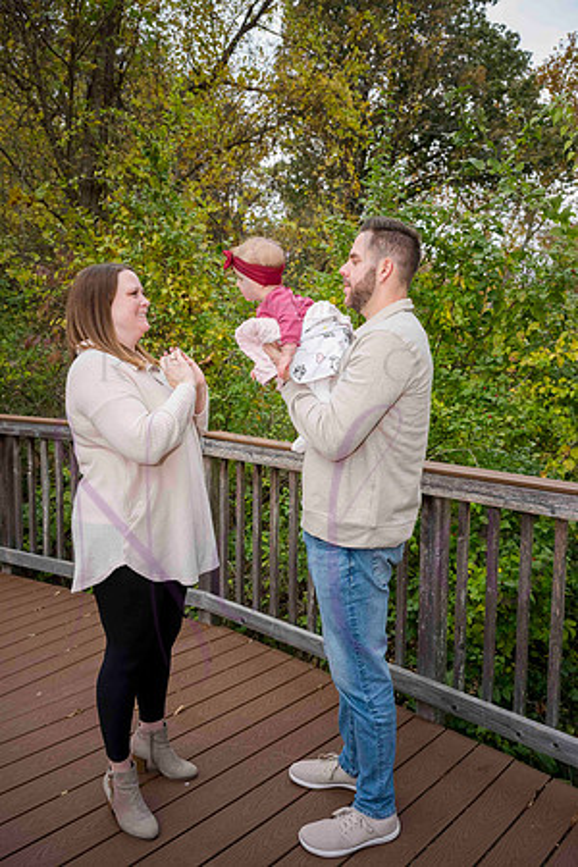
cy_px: 434
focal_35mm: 28
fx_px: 674
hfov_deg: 46.4
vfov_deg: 65.5
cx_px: 289
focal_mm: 28
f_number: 5.6
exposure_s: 1/500
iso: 400
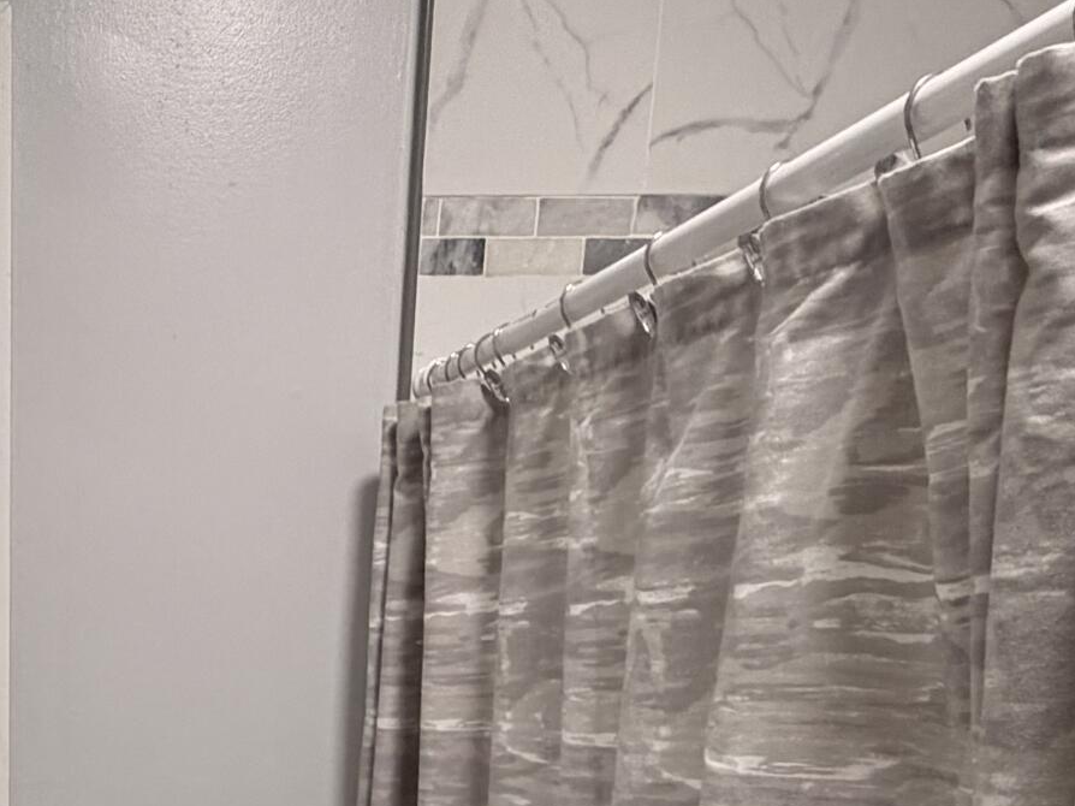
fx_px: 1459
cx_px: 13
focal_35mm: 47
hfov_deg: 36.6
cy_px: 964
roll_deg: +0.0
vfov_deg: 27.3
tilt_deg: -14.6
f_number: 2.2
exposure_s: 1/120
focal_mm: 2.22
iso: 250
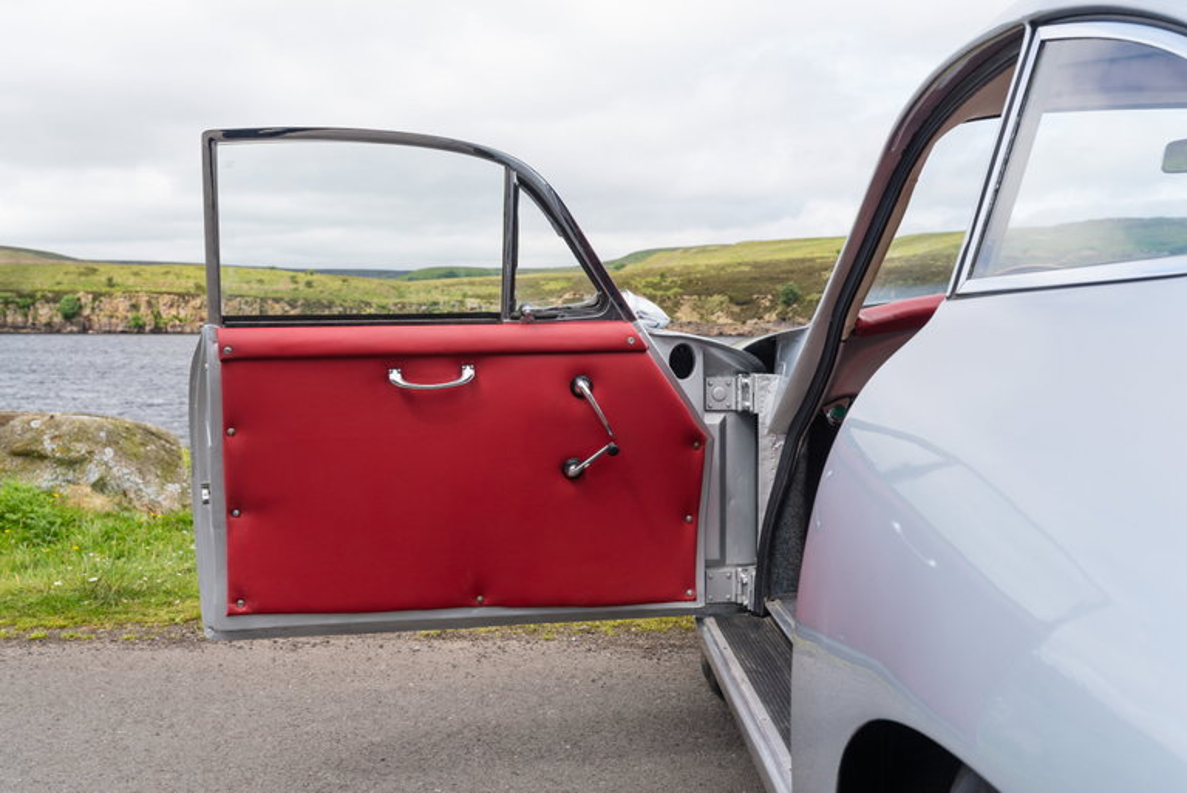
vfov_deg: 37.9
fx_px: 1155
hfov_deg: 54.4
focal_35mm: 35
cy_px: 396
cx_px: 594
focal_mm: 35
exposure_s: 1/125
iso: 400
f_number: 9
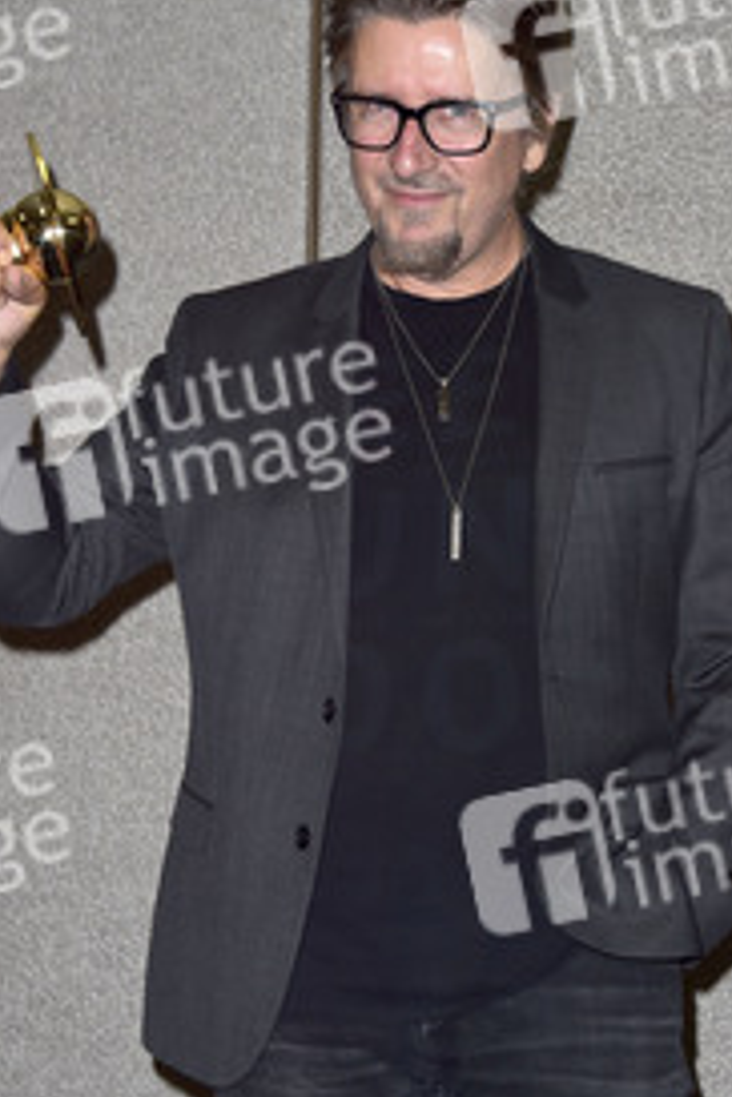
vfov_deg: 22.4
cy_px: 639
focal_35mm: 91
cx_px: 304
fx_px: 2775
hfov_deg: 15.0
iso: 500
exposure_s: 1/250
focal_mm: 62
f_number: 6.3
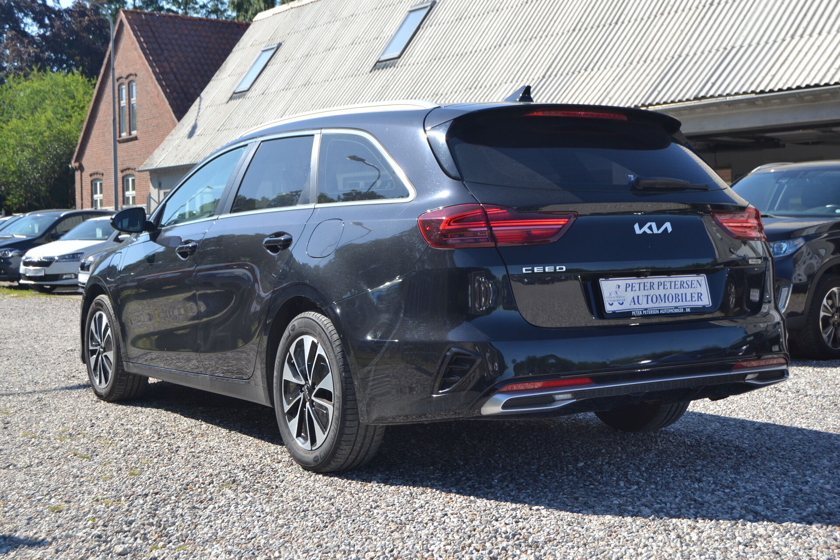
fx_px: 1190
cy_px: 280
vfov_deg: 26.5
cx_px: 420
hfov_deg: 38.9
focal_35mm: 51
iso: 100
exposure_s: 1/200
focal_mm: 34
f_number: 7.1
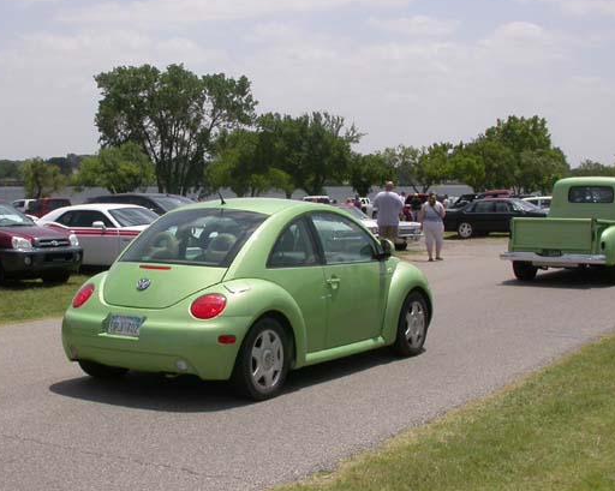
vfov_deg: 26.2
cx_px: 235
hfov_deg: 32.4
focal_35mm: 58
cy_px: 246
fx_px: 1055
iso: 100
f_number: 7.5
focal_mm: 7.85
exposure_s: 1/500
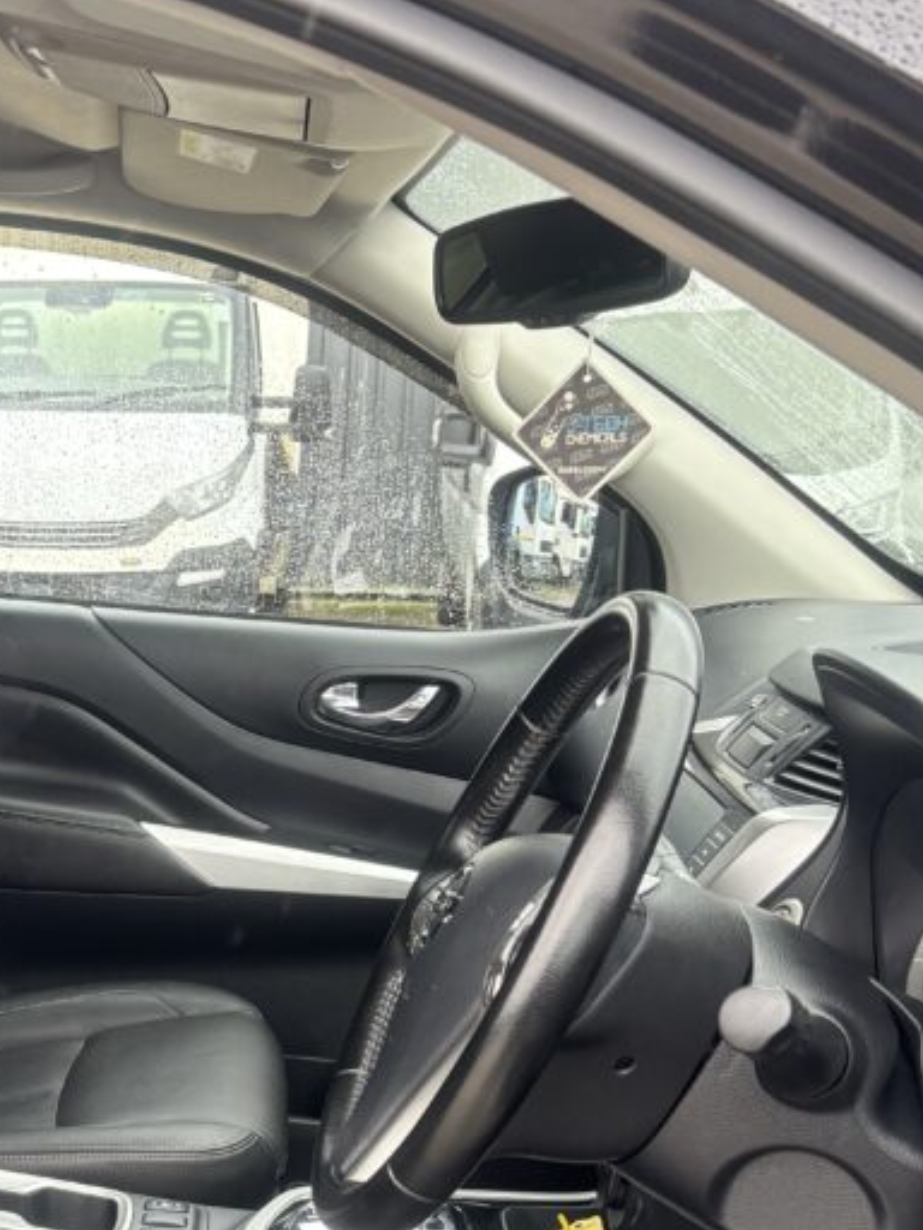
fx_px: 1849
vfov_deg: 35.7
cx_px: 41
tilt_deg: -14.7
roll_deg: -0.7
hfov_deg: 26.8
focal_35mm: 52
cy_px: 963
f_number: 1.6
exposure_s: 1/121
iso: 125
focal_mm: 5.96
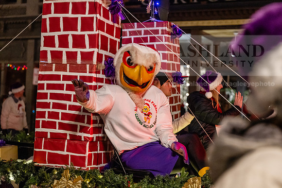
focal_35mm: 70
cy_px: 94
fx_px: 548
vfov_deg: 19.5
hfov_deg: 28.8
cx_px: 141
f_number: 2.8
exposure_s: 1/200
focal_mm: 70
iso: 4000
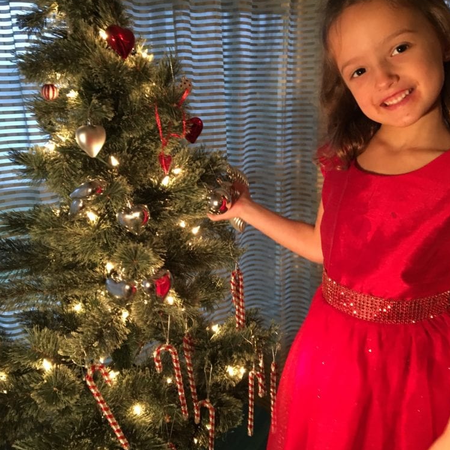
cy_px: 212
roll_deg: +1.7
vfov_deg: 47.2
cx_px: 226
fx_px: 515
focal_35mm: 35
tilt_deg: -12.7
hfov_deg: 47.2
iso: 200
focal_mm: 4.15
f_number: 2.2
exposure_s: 1/15
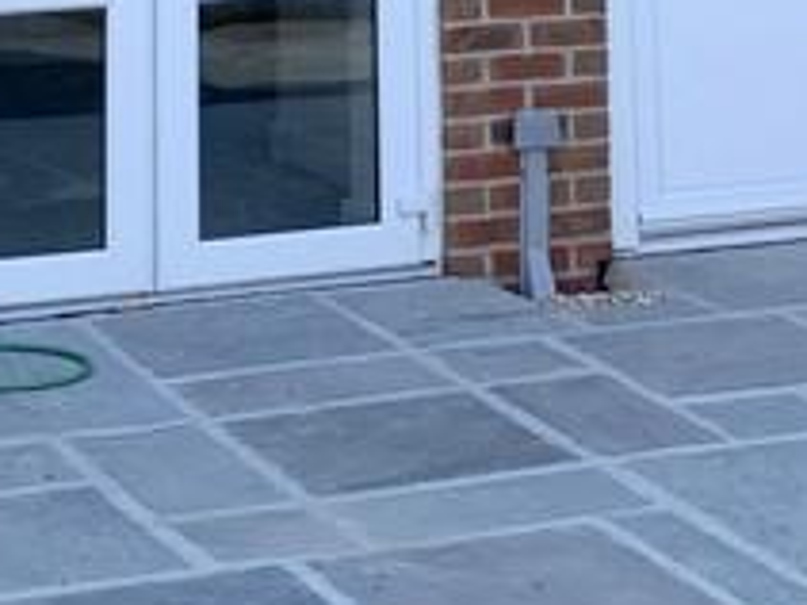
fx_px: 2936
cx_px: 306
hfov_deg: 15.6
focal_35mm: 126
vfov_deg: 10.6
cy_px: -689
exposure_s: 1/678
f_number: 1.8
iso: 25
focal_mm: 4.25
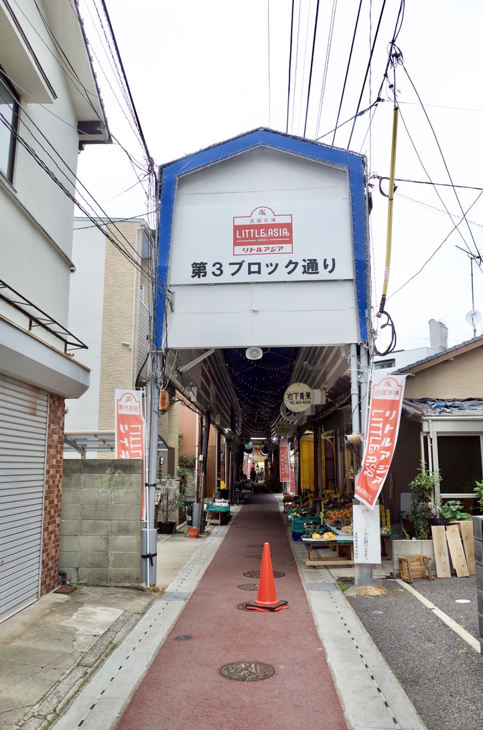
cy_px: 365
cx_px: 242
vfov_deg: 65.6
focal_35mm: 28
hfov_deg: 46.2
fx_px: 566
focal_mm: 18.3
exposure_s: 1/2000
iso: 200
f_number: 2.8
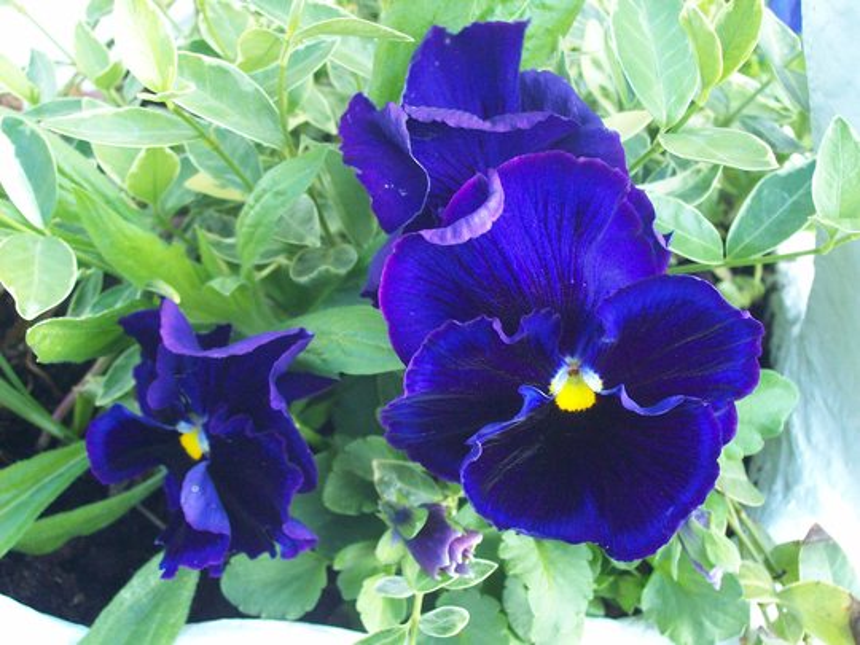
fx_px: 1391
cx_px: 430
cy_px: 322
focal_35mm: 56
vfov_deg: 26.1
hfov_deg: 34.3
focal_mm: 9.4
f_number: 3.4
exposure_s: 1/92.6
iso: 160
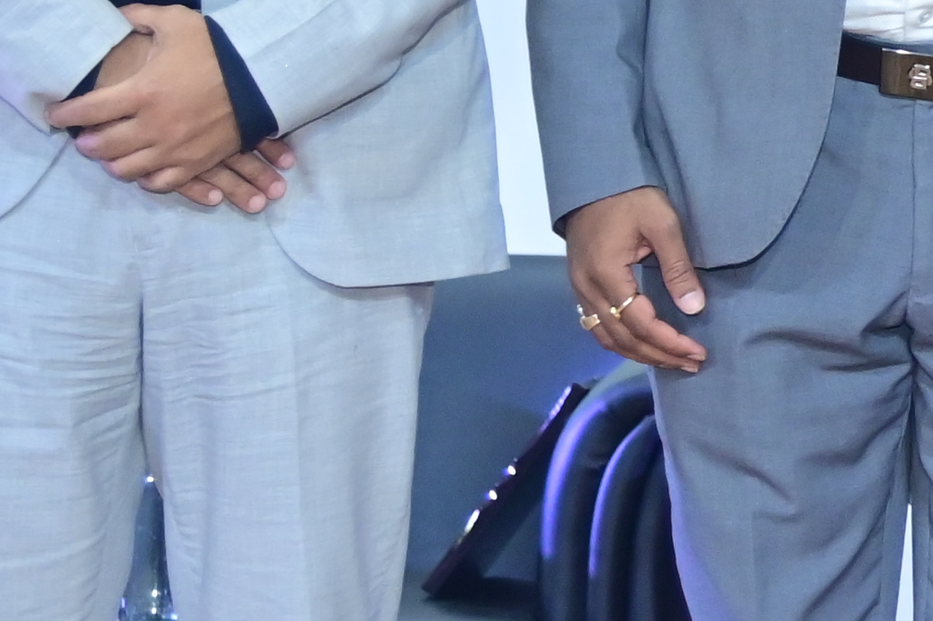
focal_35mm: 248
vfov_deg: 5.5
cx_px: 2035
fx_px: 6423
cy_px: -30
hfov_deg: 7.8
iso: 2000
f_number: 4
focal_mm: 48
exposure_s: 1/160
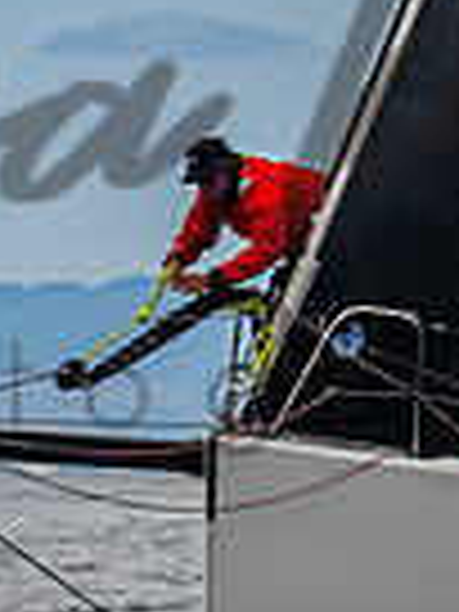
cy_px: -148
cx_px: 205
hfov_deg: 1.4
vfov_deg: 1.9
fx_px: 18422
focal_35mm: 1042
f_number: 7.6
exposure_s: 1/2000
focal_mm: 185
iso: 640
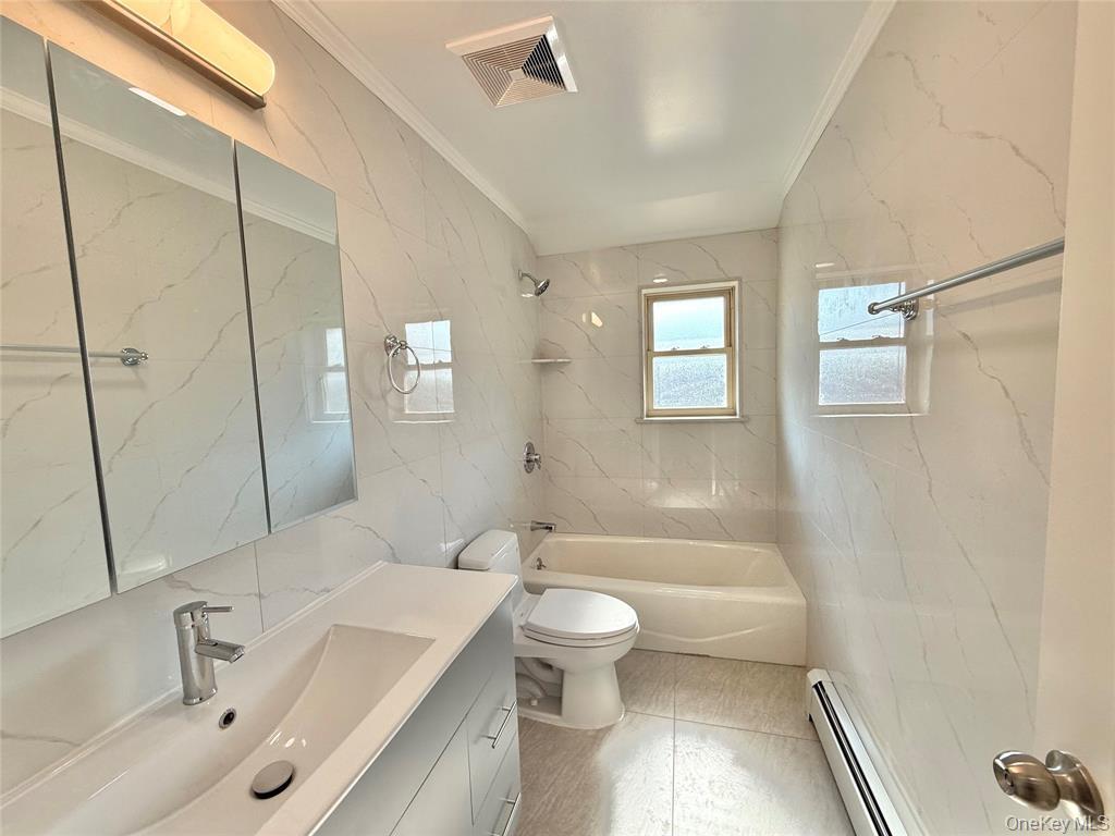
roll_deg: +2.2
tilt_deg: -4.7
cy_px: 418
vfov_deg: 85.7
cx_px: 558
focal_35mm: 14
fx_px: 451
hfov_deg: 102.1
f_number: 2.2
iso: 64
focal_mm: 2.22
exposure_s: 1/180
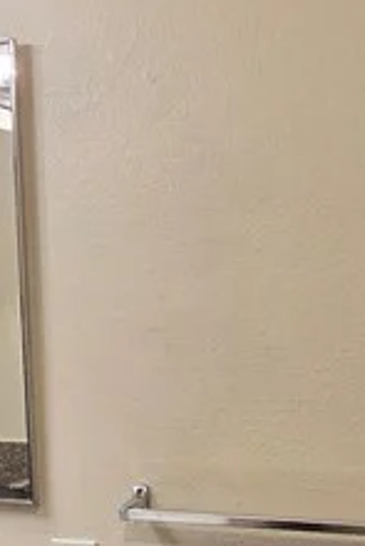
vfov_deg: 29.6
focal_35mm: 63
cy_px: 553
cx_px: 263
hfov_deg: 21.5
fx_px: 957
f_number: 1.9
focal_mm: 2.2
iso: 200
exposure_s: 1/120
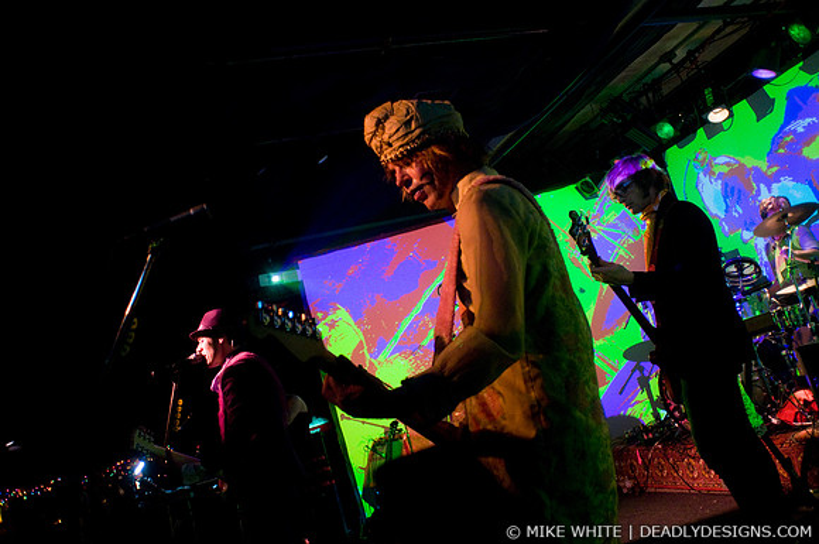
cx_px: 410
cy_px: 272
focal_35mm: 30
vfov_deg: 43.5
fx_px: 682
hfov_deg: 62.0
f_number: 2.8
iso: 1250
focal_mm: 20
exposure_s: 1/125
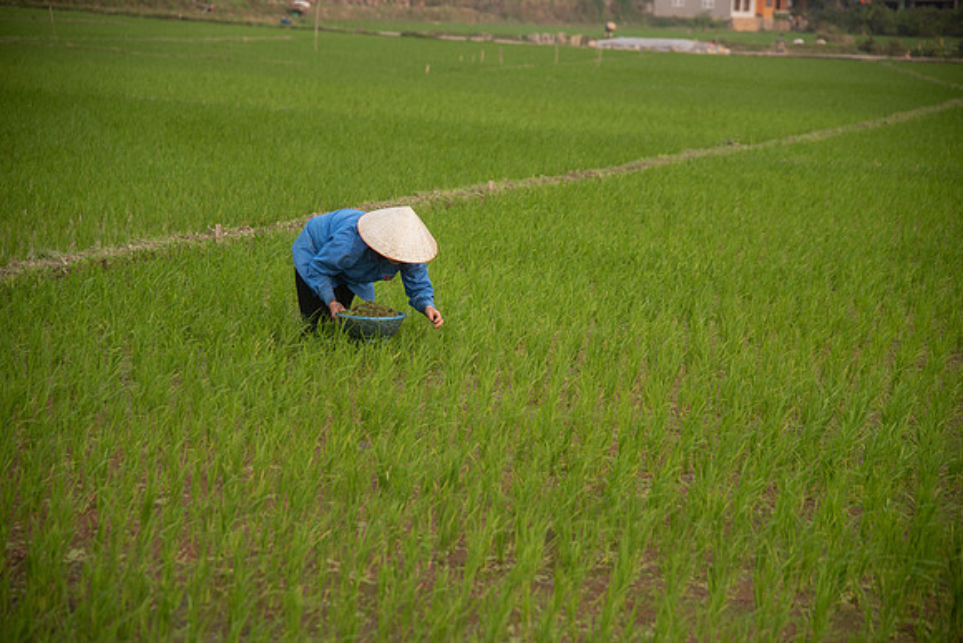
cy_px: 322
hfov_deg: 19.5
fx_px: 2809
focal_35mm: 105
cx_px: 482
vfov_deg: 13.0
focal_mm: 105
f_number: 4
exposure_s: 1/250
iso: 320
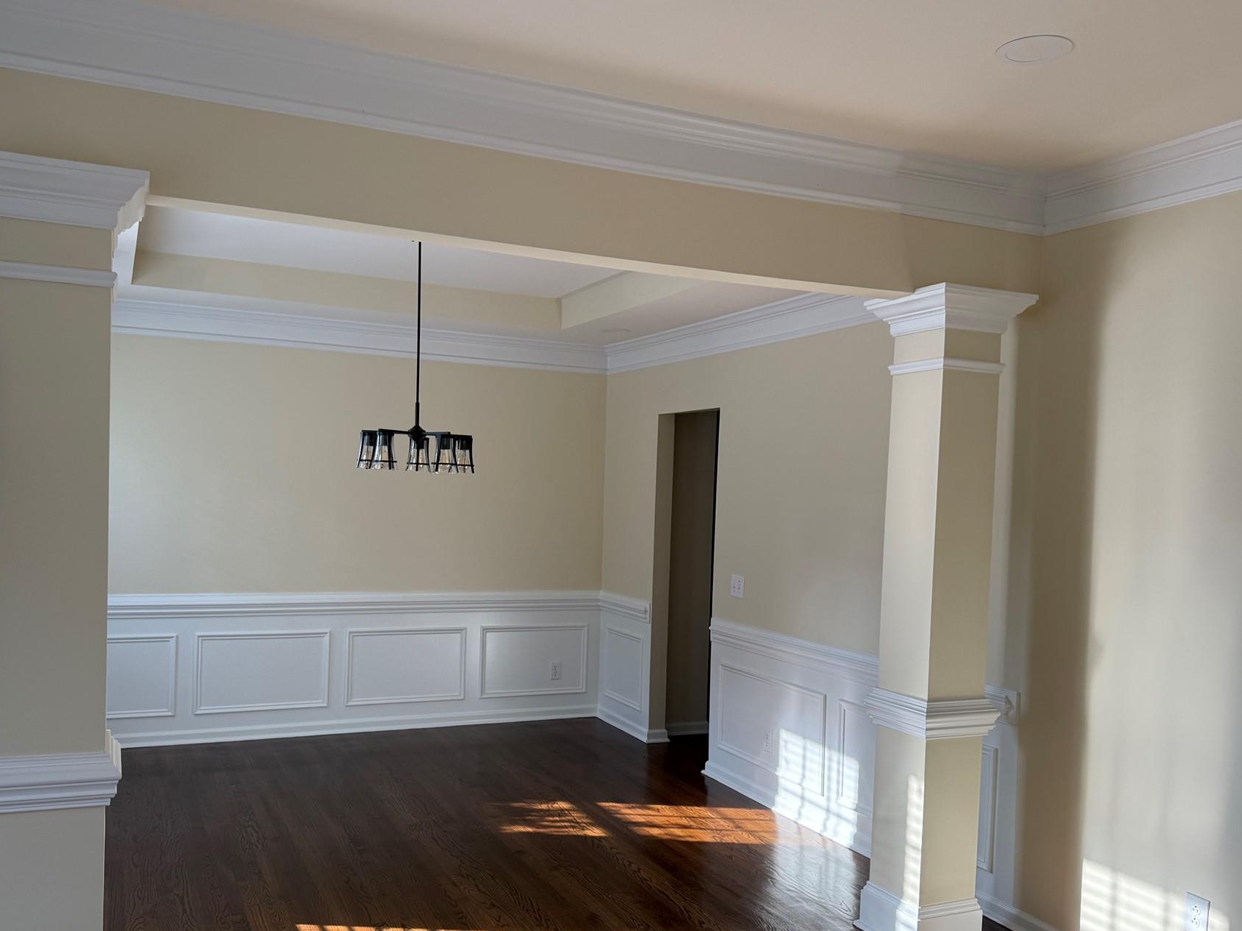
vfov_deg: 48.0
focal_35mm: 29
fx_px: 1040
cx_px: 564
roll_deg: -2.2
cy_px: 538
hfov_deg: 61.6
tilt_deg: +0.1
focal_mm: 6.76
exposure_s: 1/264
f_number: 1.78
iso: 100
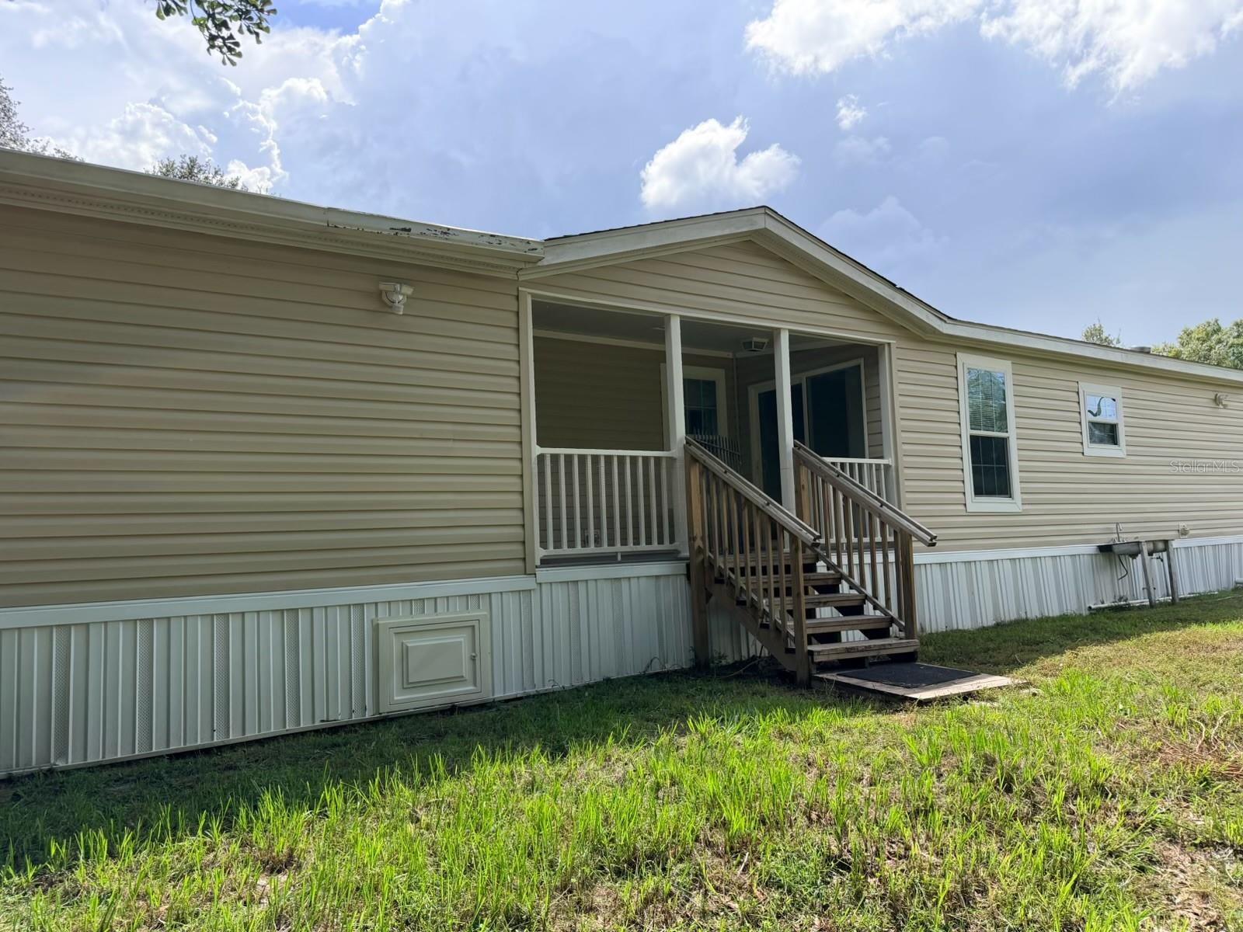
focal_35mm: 24
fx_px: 862
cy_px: 466
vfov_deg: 56.8
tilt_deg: +5.7
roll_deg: +2.6
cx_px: 622
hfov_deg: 71.6
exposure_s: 1/4167
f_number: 1.78
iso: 125
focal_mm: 6.76
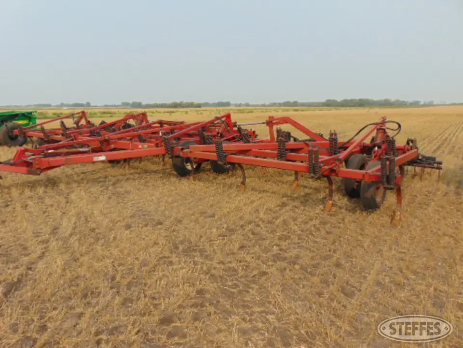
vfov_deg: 54.9
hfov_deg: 69.4
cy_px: 174
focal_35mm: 25
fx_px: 334
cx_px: 232
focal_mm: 4.5
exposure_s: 1/250
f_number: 7.7
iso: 80
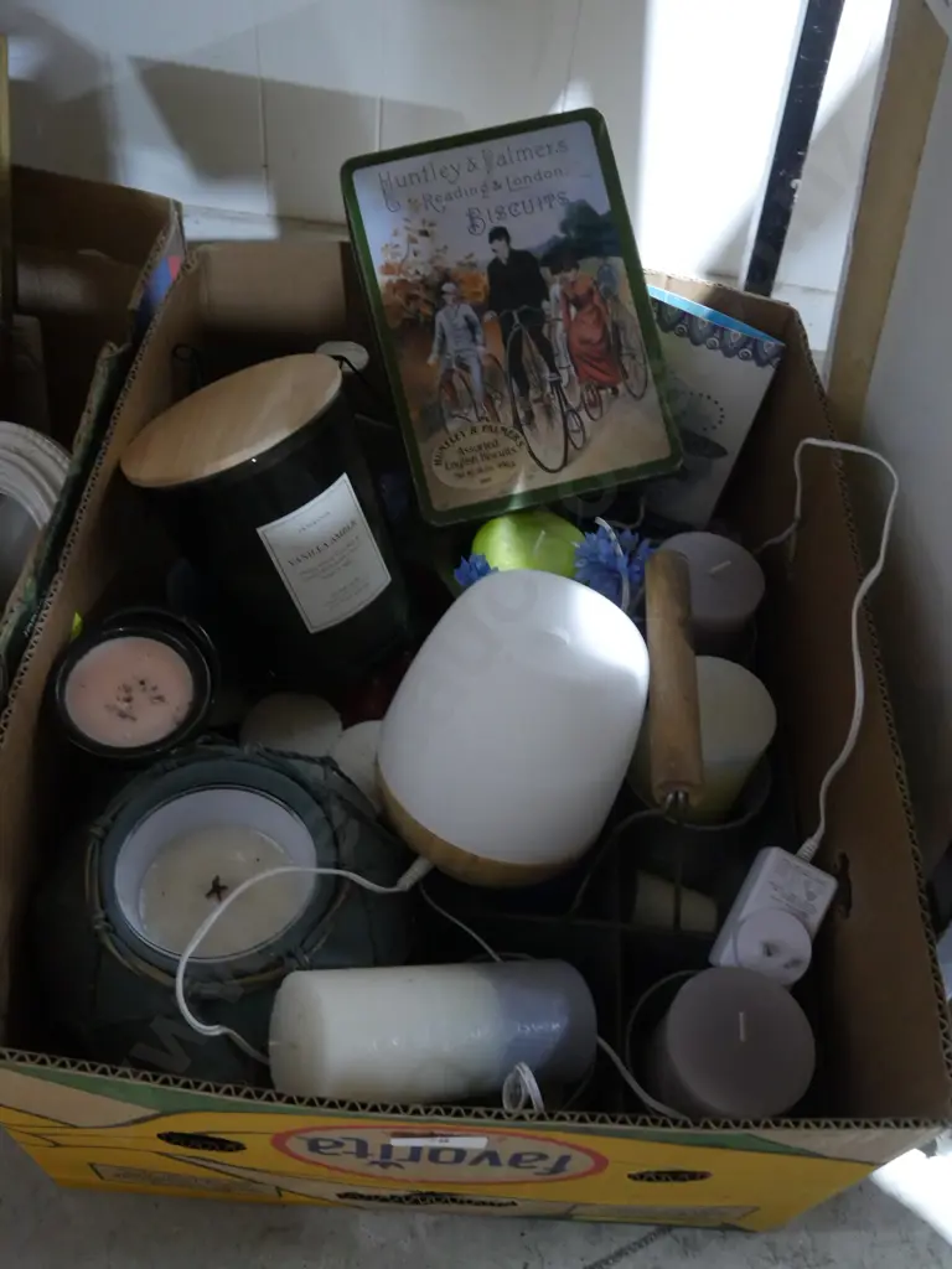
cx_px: 476
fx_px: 1100
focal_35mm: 30
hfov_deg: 46.8
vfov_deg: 60.0
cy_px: 634
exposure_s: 1/25
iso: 3200
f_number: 5.6
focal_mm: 15
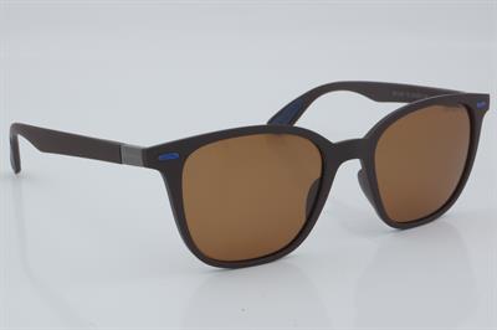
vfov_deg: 18.2
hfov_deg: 27.0
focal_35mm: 75
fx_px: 1035
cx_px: 248
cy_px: 165
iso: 100
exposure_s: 1/4
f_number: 32
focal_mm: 50
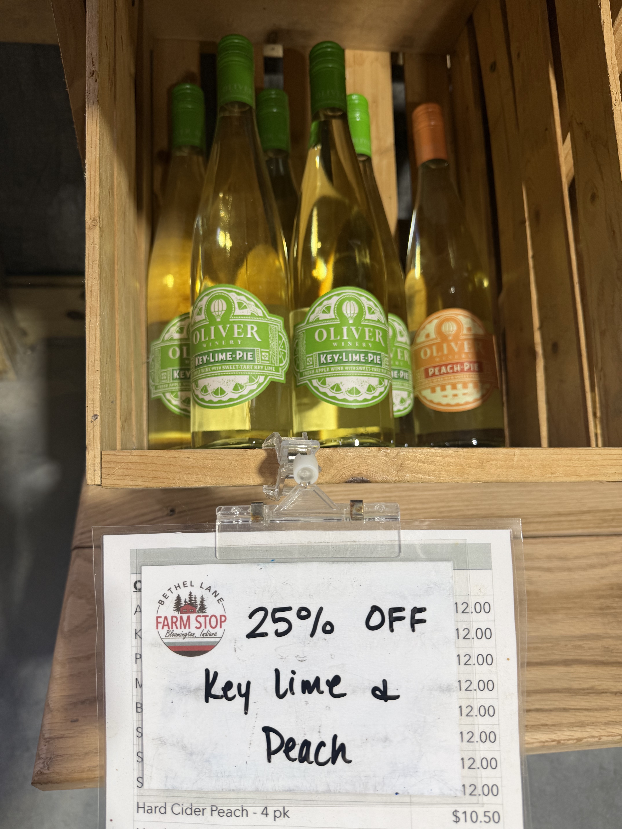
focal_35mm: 24
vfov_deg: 71.6
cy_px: 414
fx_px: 575
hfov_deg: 56.8
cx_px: 311
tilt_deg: -50.6
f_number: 1.78
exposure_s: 1/120
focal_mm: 6.76
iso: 80
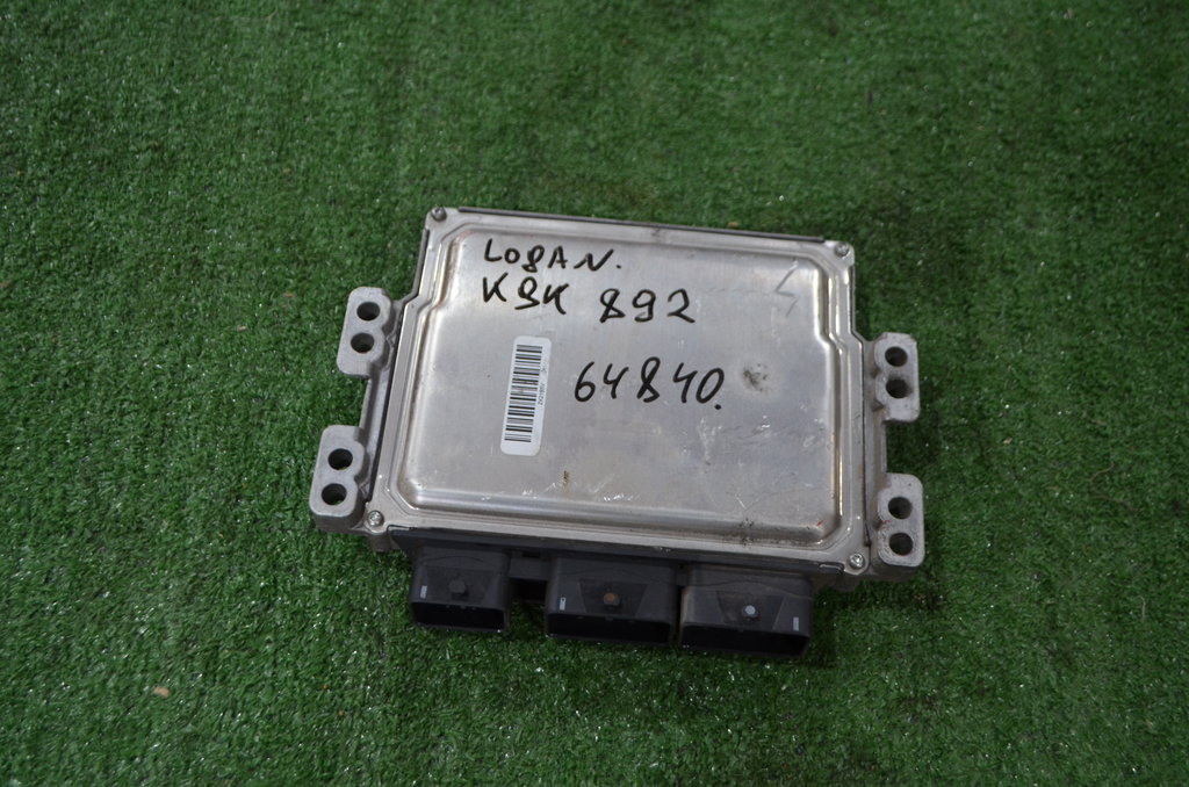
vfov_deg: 34.1
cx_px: 594
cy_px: 394
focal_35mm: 39
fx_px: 1285
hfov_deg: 49.6
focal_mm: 26
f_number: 4.2
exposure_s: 1/60
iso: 500
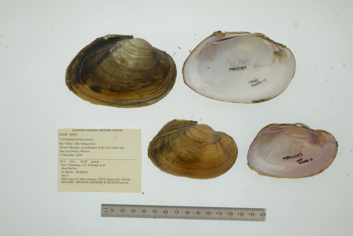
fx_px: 589
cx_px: 176
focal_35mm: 60
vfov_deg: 22.6
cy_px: 118
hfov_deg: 33.4
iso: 100
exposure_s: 1/10
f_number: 32
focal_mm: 60
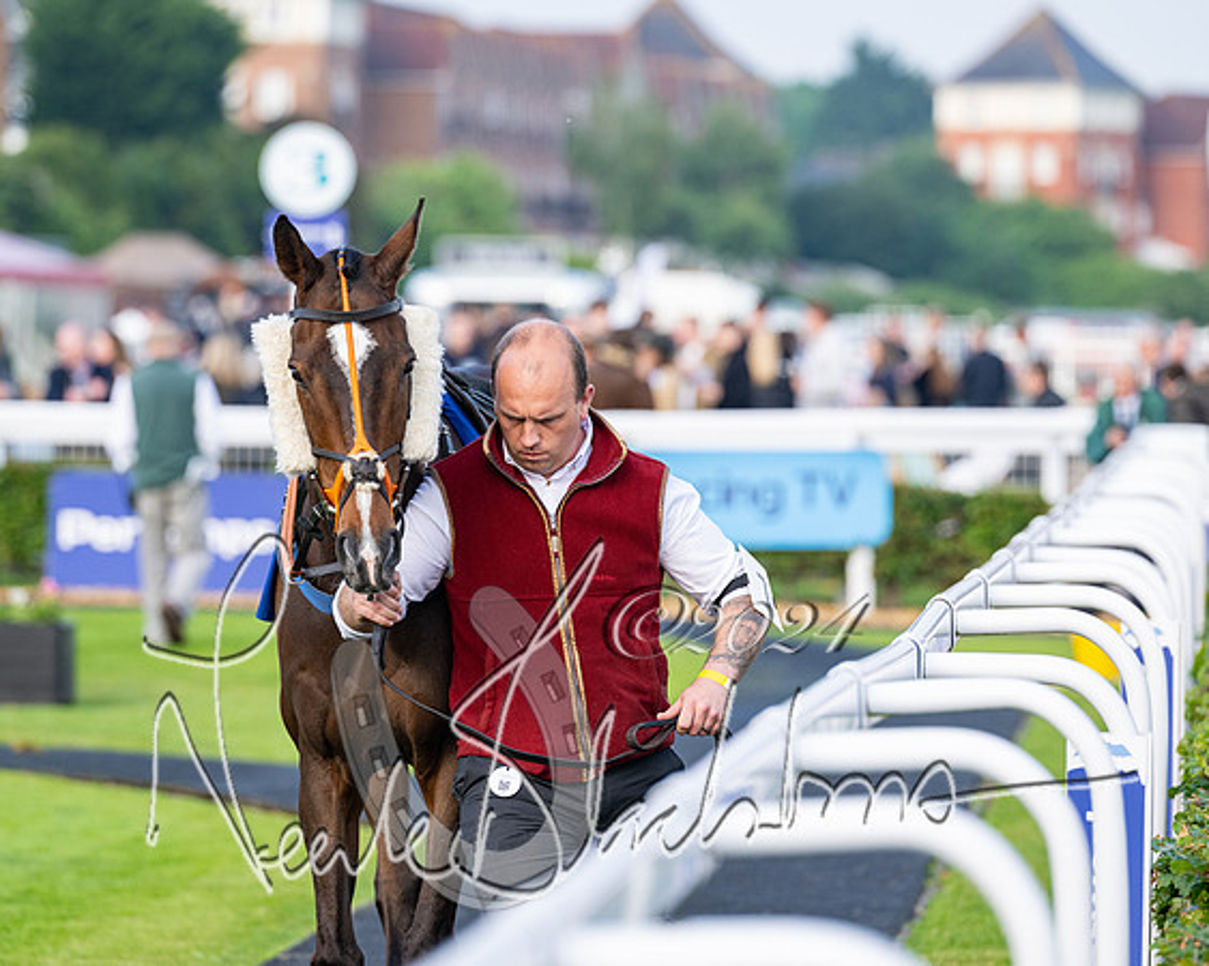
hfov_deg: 7.8
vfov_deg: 6.2
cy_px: 448
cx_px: 535
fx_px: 8863
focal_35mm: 248
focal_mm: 200
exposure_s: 1/800
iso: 400
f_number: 4
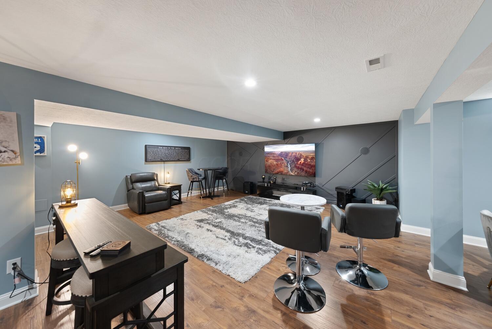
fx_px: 164
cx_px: 246
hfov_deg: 112.6
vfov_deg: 90.1
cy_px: 164
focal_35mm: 12
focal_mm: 12
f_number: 7.1
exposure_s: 2.5
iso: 200
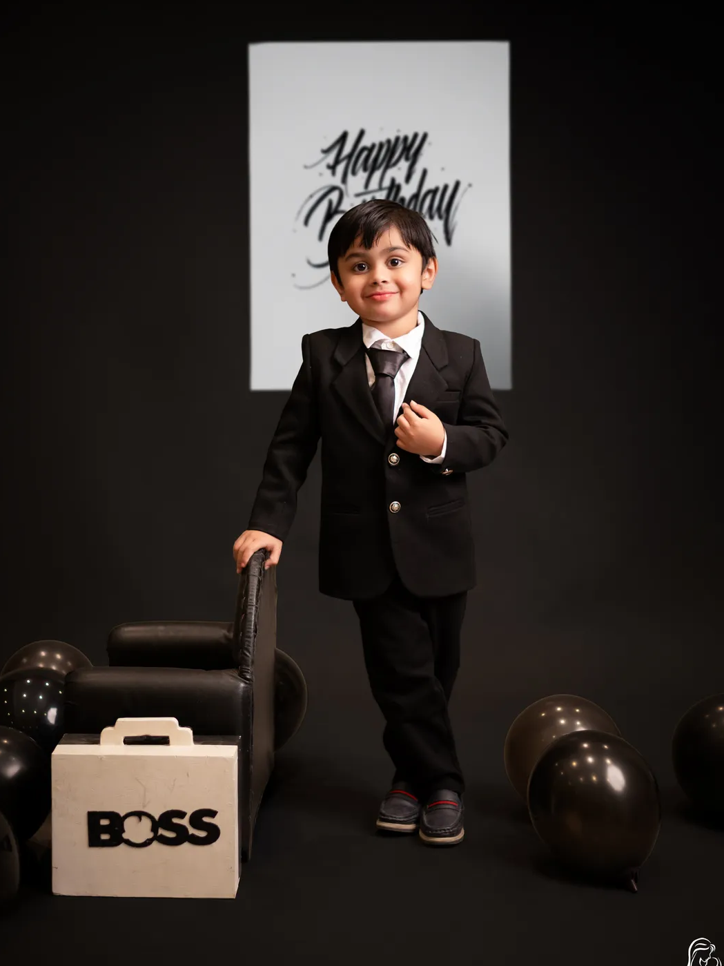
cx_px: 366
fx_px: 1534
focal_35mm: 55
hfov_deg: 26.6
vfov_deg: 34.9
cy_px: 457
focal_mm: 50
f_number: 1.8
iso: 400
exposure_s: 1/250
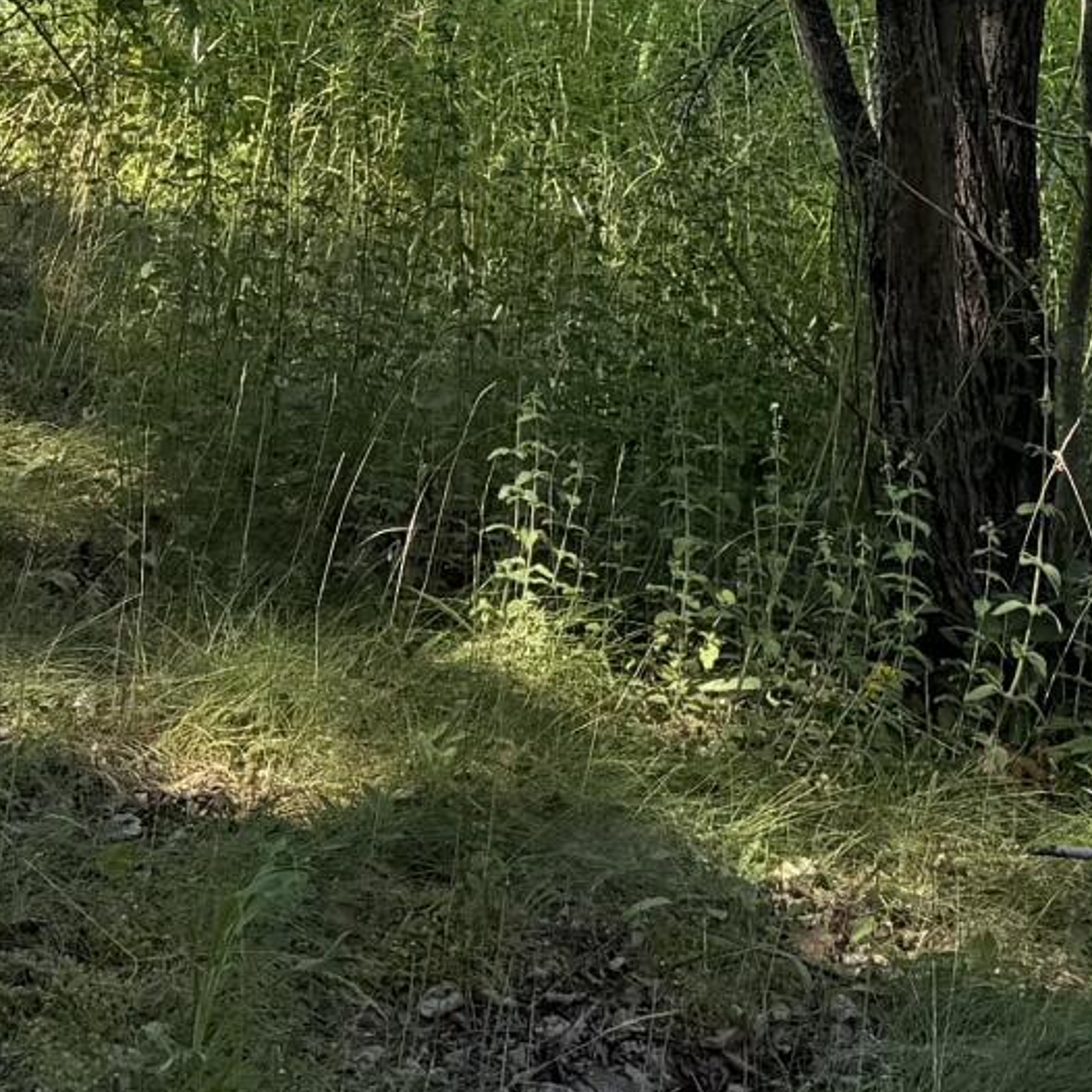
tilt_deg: -1.7
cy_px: -743
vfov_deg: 13.3
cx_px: 249
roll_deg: -1.1
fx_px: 4319
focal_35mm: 121
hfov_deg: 14.3
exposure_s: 1/559
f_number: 1.78
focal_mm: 6.76
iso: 80
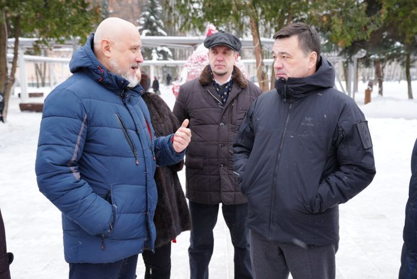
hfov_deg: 51.8
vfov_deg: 36.0
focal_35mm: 37
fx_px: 429
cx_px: 208
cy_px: 140
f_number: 4.5
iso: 2000
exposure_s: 1/250
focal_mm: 37
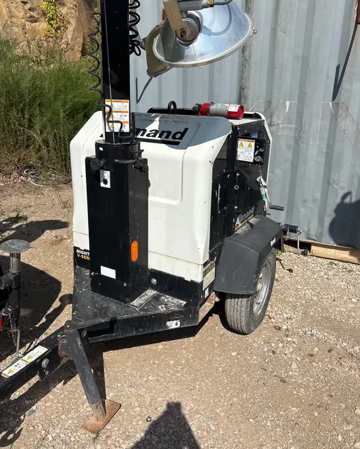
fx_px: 373
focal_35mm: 28
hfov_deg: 51.6
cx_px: 177
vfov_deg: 62.1
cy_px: 205
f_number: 1.6
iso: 50
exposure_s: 1/5618
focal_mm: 5.96
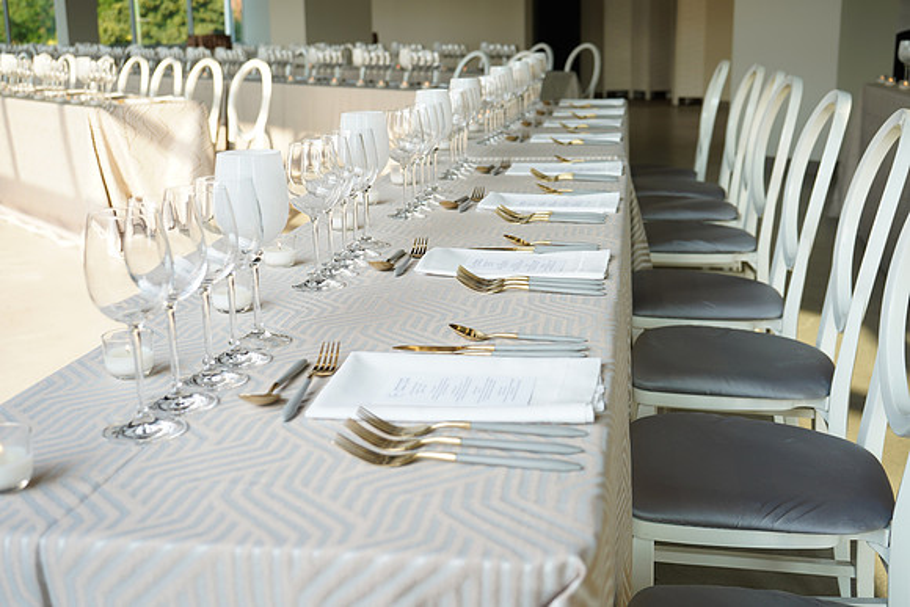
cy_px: 304
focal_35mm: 42
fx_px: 1062
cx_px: 455
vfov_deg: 31.9
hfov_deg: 46.4
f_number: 5.6
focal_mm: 42
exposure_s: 1/80
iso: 160
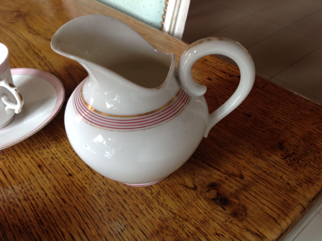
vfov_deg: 40.6
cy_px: 120
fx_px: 325
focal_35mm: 35
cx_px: 161
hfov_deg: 52.7
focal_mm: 4.28
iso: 50
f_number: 2.4
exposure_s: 1/17
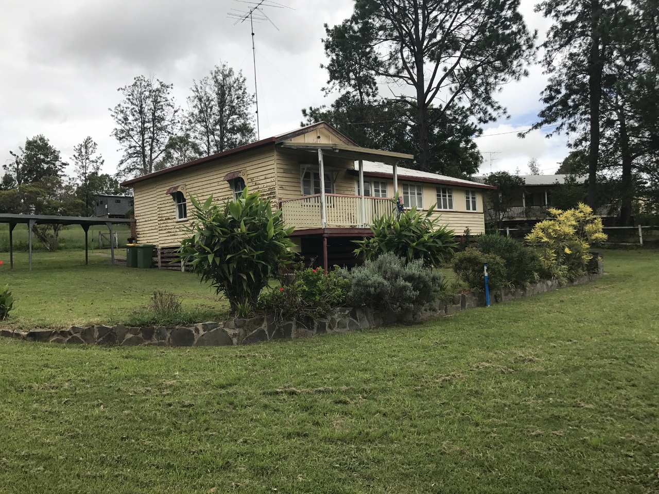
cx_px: 330
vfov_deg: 49.7
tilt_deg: +1.4
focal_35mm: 28
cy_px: 247
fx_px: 533
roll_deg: +2.4
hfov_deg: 63.4
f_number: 1.8
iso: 20
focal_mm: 3.99
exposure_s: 1/2083
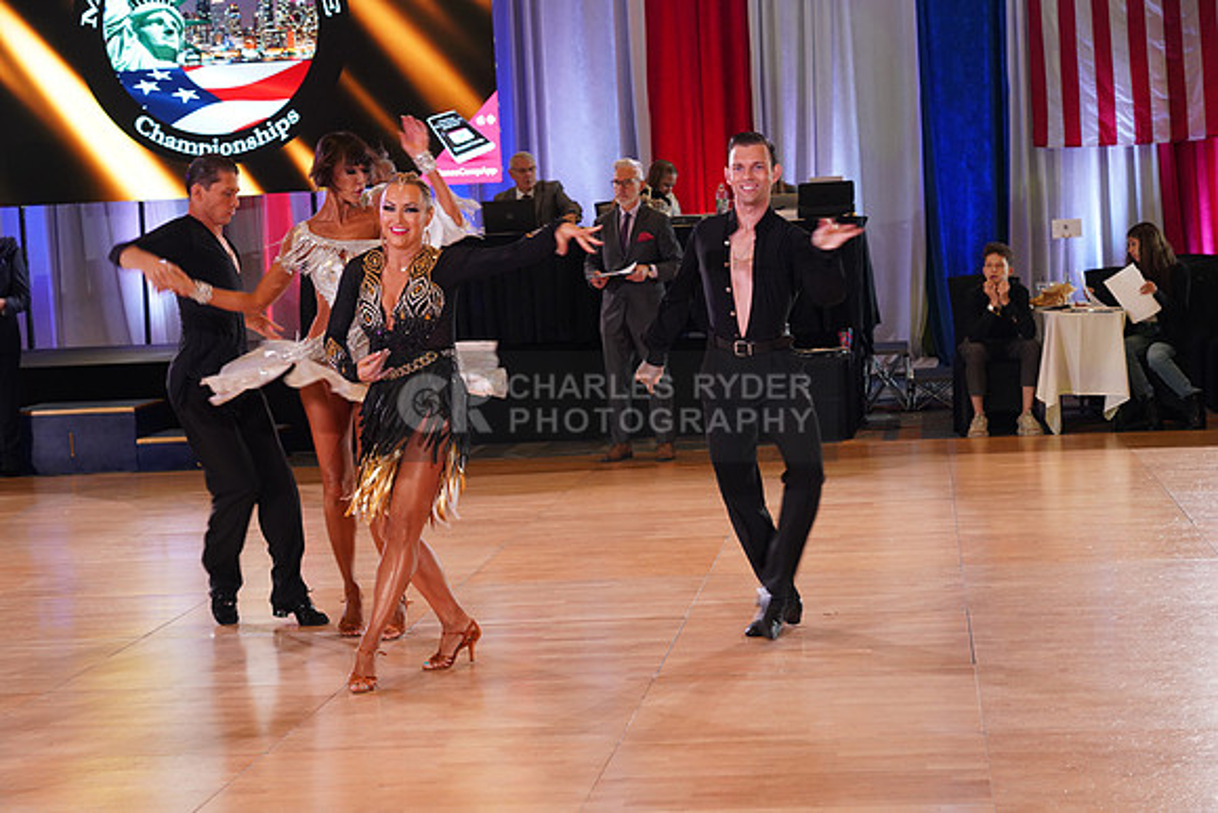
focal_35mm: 68
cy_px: 406
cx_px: 609
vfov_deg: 20.0
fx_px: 2301
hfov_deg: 29.6
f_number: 5.6
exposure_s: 1/160
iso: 1600
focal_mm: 68
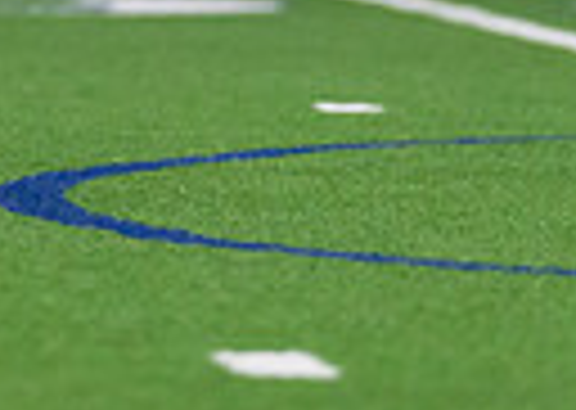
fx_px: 20171
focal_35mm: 1235
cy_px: -499
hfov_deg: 1.6
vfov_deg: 1.2
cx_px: -145
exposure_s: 1/1000
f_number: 2.8
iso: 2000
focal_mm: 200
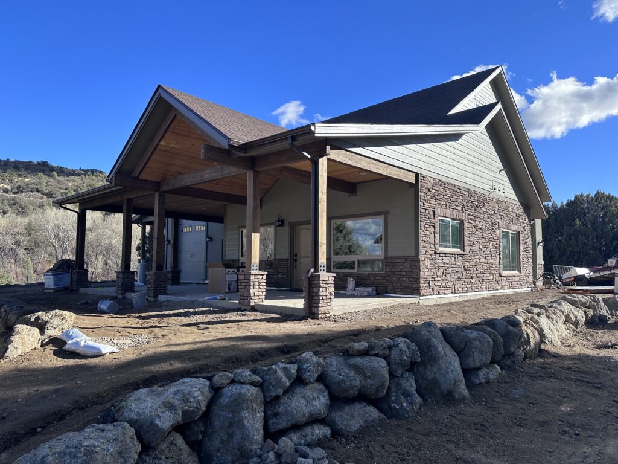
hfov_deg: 71.6
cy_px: 232
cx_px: 309
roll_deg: +1.0
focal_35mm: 24
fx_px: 428
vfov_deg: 56.8
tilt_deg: +6.5
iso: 80
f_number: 1.78
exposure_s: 1/2203
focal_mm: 6.86
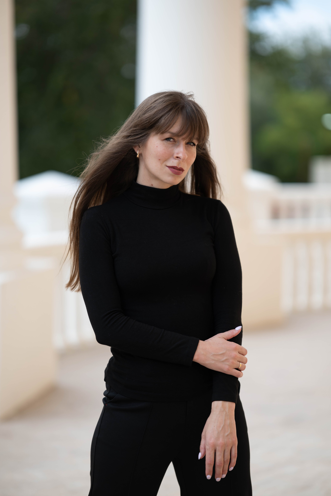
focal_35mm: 85
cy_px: 248
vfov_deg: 23.9
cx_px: 166
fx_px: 1172
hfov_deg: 16.1
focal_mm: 85
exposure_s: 1/2500
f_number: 1.8
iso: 100
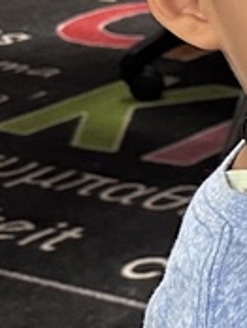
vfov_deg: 13.8
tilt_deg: -25.5
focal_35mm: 141
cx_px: 856
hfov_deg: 8.1
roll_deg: -4.3
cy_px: 322
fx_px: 1338
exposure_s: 1/60
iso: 320
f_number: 1.78
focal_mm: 6.86
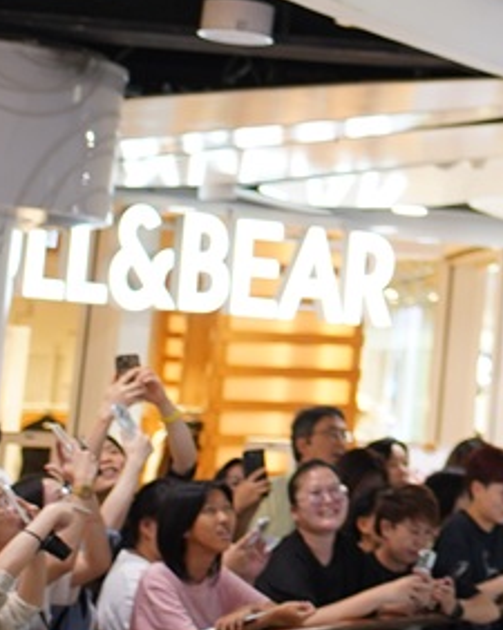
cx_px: 1095
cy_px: -136
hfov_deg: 10.0
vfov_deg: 13.4
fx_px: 2609
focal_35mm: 140
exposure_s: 1/125
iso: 800
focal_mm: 35
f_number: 1.8
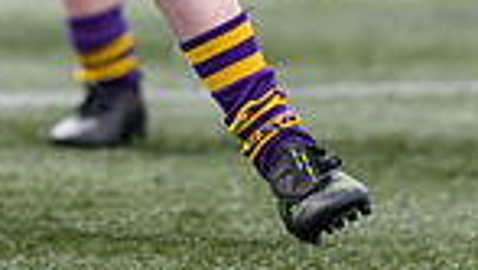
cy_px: -410
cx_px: -43
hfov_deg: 1.1
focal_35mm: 1922
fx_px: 24383
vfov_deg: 0.6
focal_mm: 400
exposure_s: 1/2500
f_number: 3.5
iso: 500
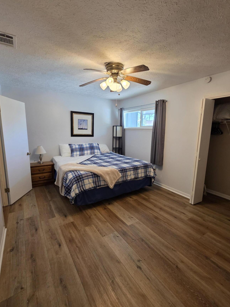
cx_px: 111
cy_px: 153
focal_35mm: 15
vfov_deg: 98.2
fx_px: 133
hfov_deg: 81.7
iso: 160
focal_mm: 2.2
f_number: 1.9
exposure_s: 1/60
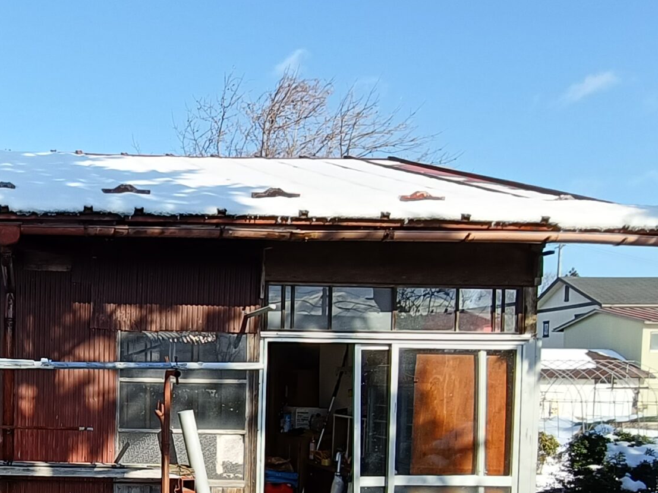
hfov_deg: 44.4
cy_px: 406
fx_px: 703
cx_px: 36
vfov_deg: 37.1
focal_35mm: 37
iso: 64
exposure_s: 1/411
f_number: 2.2
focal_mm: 1.68
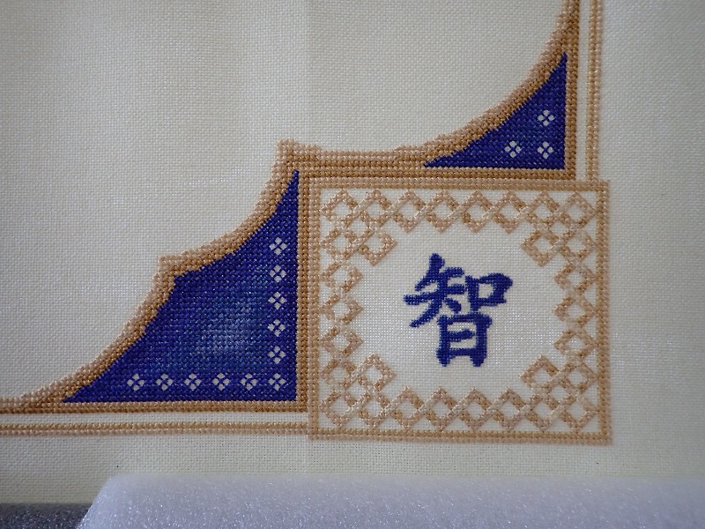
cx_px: 352
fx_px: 509
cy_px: 264
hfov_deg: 69.4
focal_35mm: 25
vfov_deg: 54.9
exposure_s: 1/30
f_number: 2
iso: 200
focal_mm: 4.5
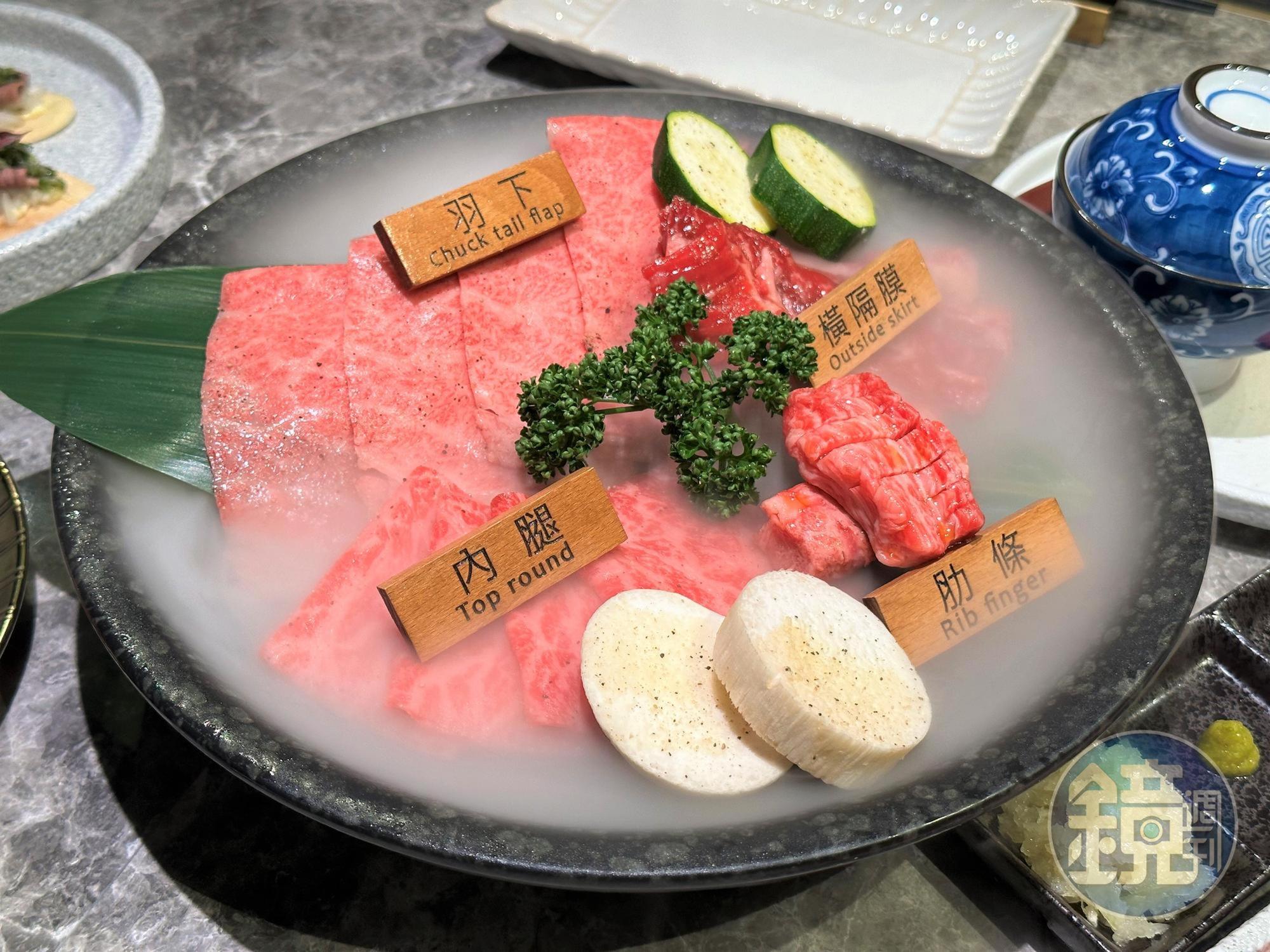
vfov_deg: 30.3
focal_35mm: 48
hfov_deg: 39.7
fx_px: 1761
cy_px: 476
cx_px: 635
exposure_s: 1/60
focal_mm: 6.86
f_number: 1.78
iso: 64
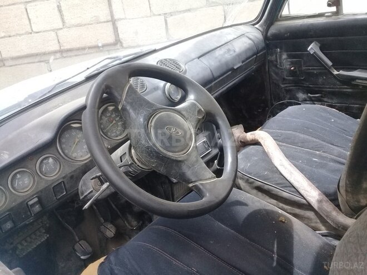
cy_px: 138
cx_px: 184
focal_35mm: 31
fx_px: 329
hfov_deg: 58.4
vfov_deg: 45.4
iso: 100
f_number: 2.2
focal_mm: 3.3
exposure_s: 1/100
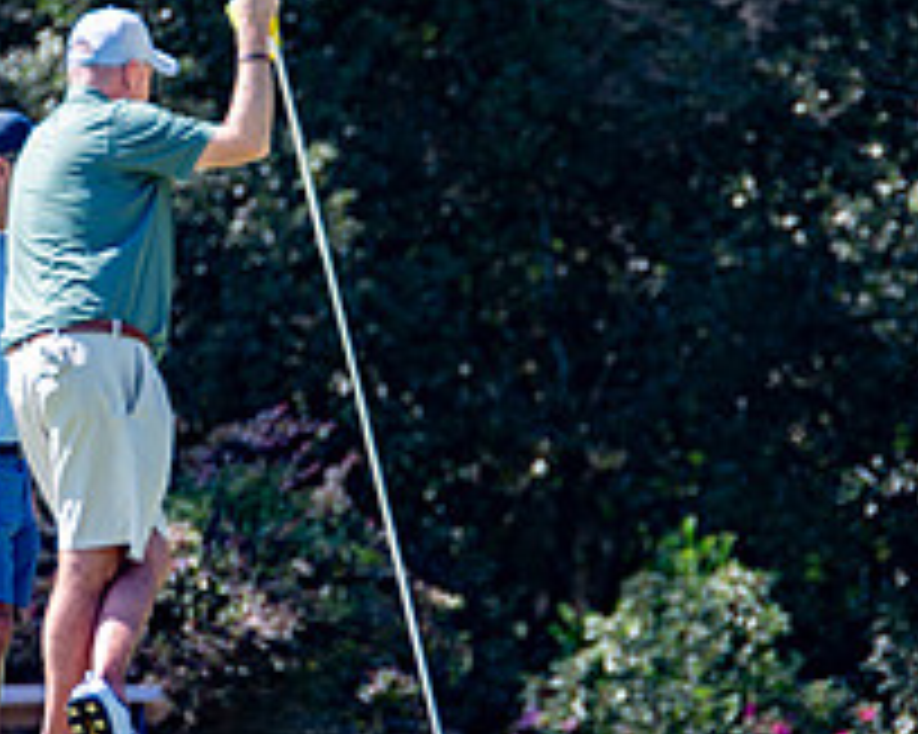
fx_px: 18466
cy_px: 317
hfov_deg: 2.8
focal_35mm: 680
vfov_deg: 2.3
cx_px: 360
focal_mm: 200
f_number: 2.8
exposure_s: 1/1000
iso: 100
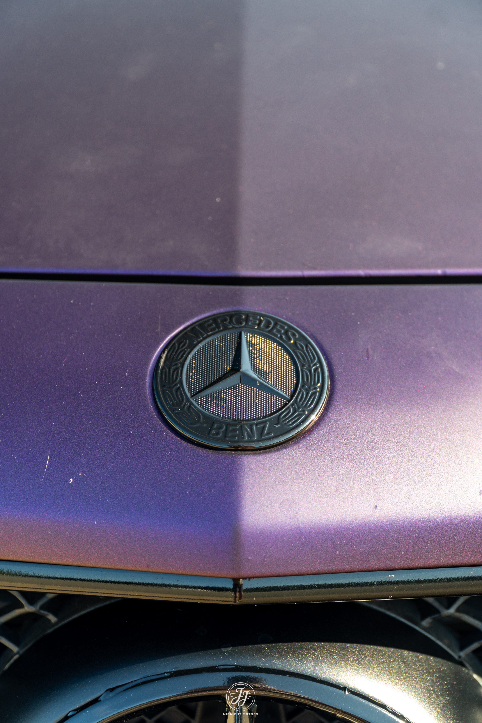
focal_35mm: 72
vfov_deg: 28.1
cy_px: 362
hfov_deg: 18.9
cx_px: 241
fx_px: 1446
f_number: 4
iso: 50
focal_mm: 48
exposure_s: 1/50
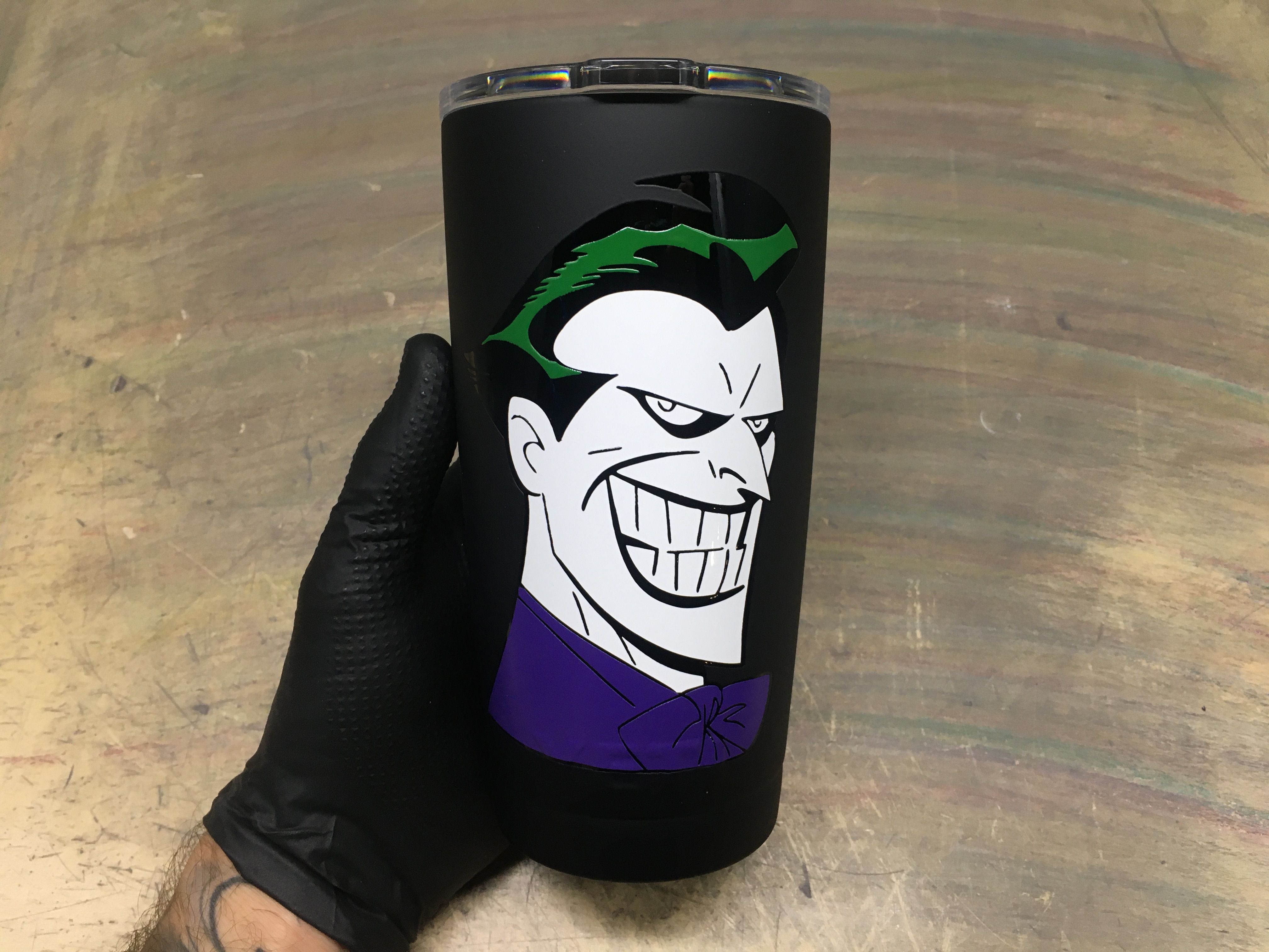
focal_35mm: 29
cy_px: 476
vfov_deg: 48.2
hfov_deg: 61.7
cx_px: 634
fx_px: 1063
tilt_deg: -63.0
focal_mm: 4.15
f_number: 2.2
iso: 50
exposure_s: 1/30
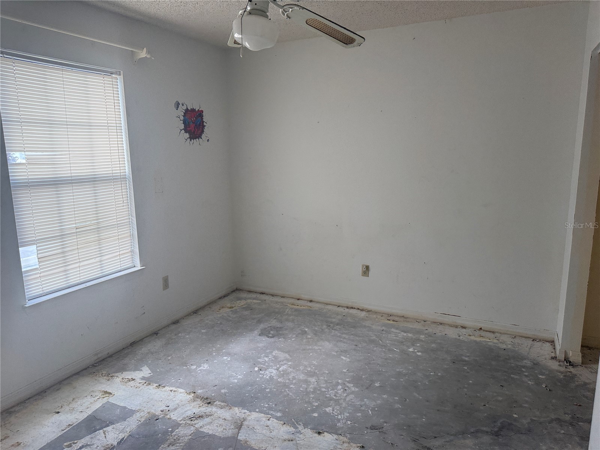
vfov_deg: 56.8
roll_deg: +1.8
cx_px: 300
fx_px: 416
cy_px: 225
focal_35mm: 24
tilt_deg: -7.2
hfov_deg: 71.6
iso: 200
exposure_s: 1/120
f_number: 1.78
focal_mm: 6.76
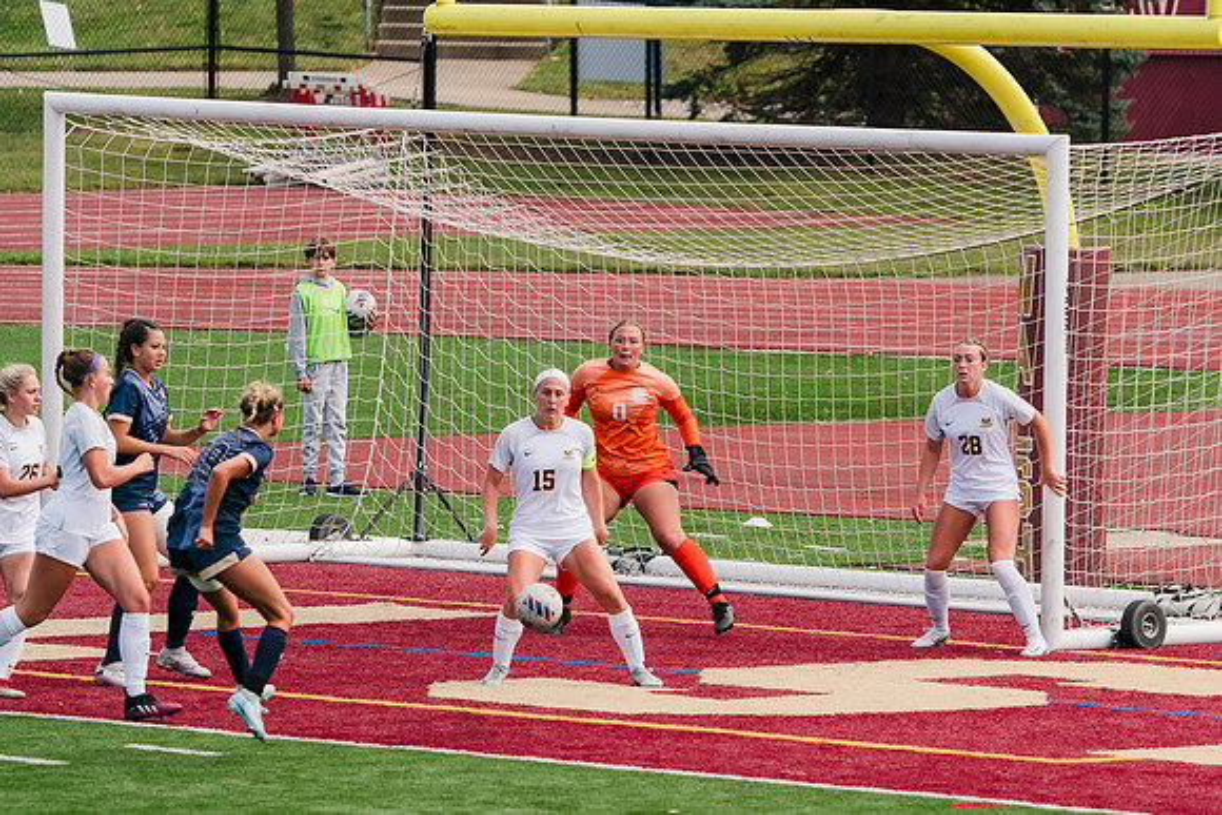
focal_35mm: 404
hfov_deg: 5.1
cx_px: 742
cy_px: 407
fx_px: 13730
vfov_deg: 3.4
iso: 500
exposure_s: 1/1600
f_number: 6.3
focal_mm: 329
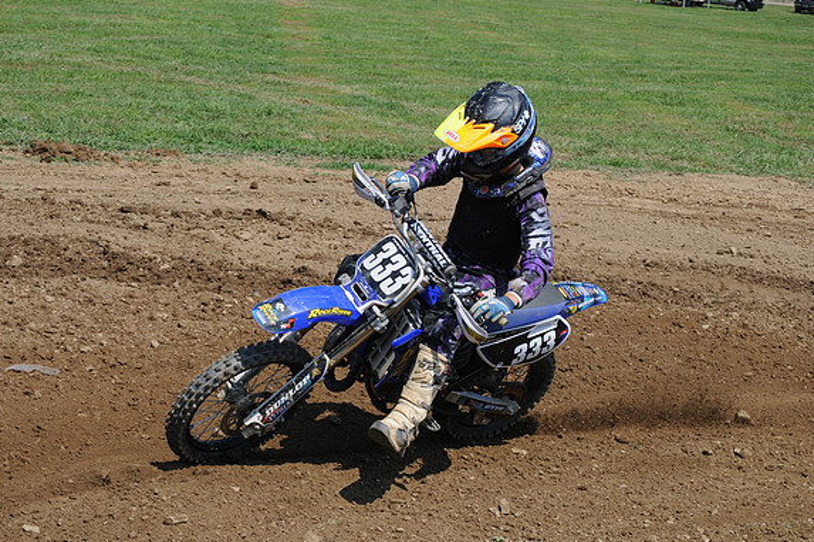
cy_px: 272
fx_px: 2125
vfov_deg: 14.6
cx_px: 409
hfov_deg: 21.7
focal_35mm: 94
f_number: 8
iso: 400
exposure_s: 1/1600
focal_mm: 62
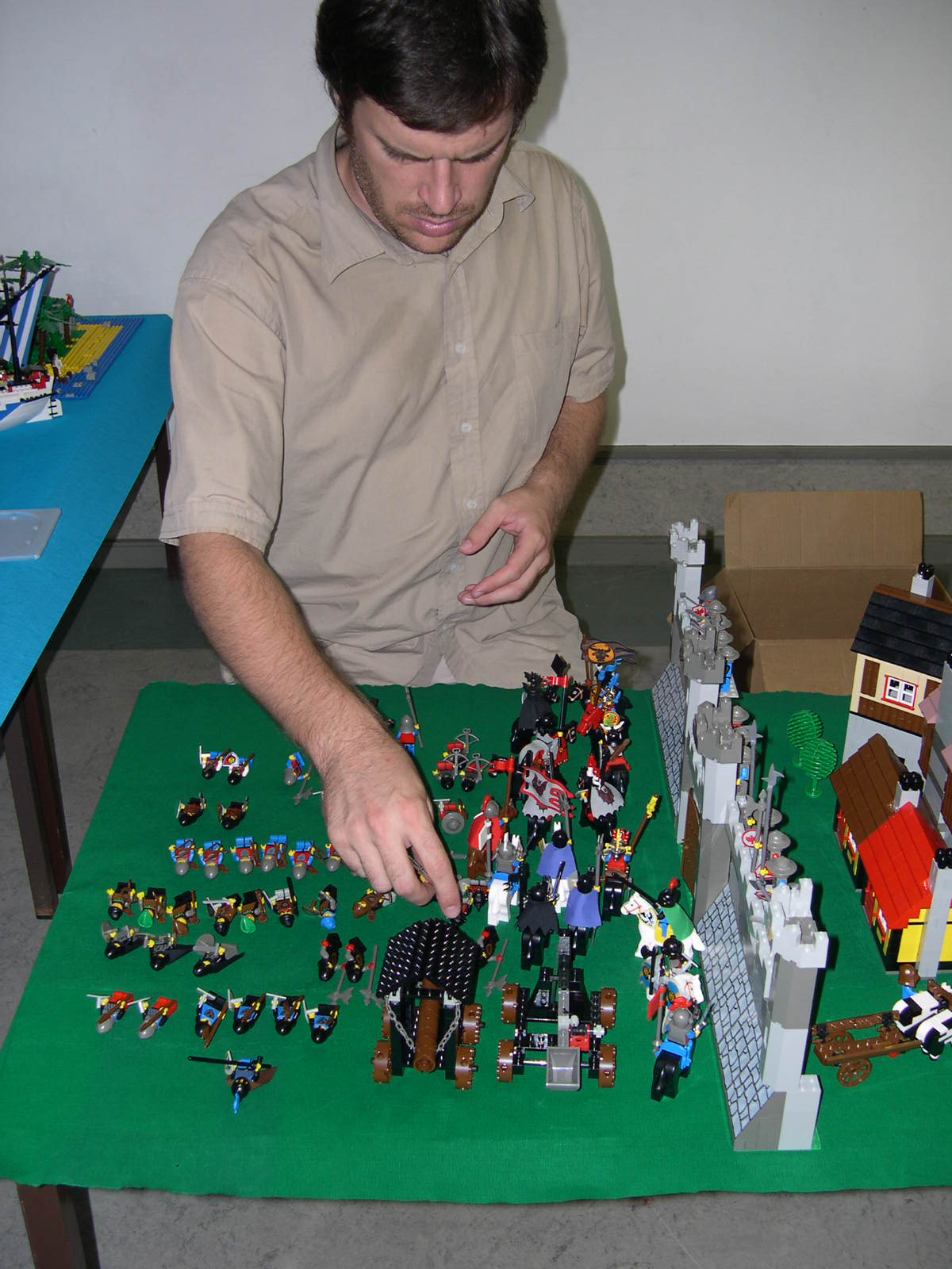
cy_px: 634
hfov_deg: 37.7
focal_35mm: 38
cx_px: 476
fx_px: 1393
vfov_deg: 49.0
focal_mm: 8
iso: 100
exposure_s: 1/60
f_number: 2.8
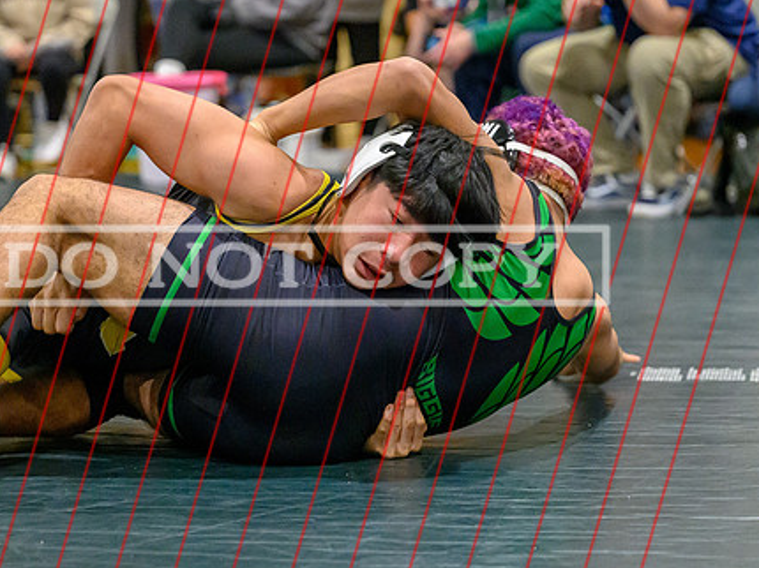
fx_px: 2805
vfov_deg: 11.6
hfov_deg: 15.4
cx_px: 379
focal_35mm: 128
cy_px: 268
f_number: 2.8
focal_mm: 77
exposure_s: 1/800
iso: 11400
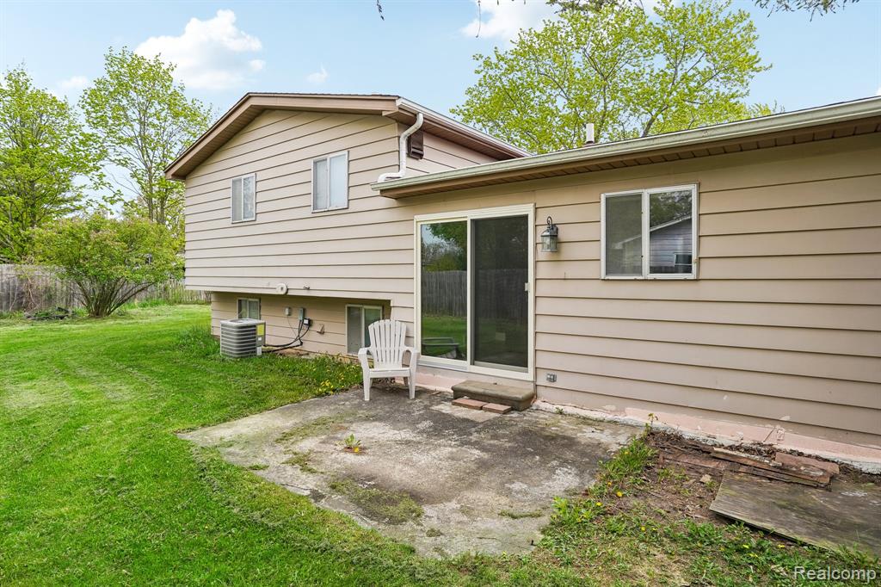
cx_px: 440
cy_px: 294
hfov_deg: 90.0
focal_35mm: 18
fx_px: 440
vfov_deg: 67.3
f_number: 8
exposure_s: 1/400
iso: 400
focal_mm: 18
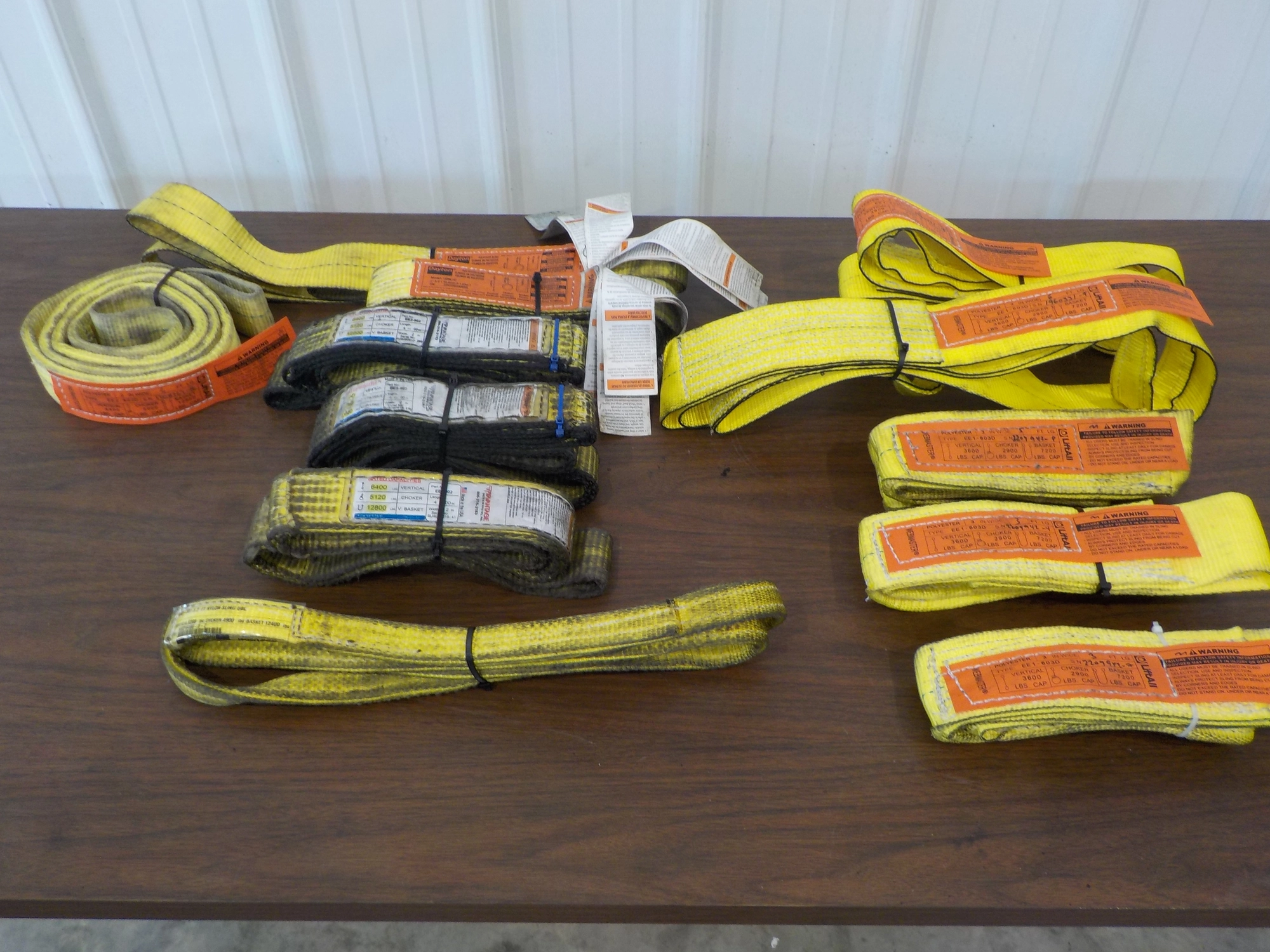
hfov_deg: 60.0
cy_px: 476
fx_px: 1101
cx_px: 635
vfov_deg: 46.8
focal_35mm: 30
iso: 125
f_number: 3.3
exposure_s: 1/30
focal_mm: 4.1
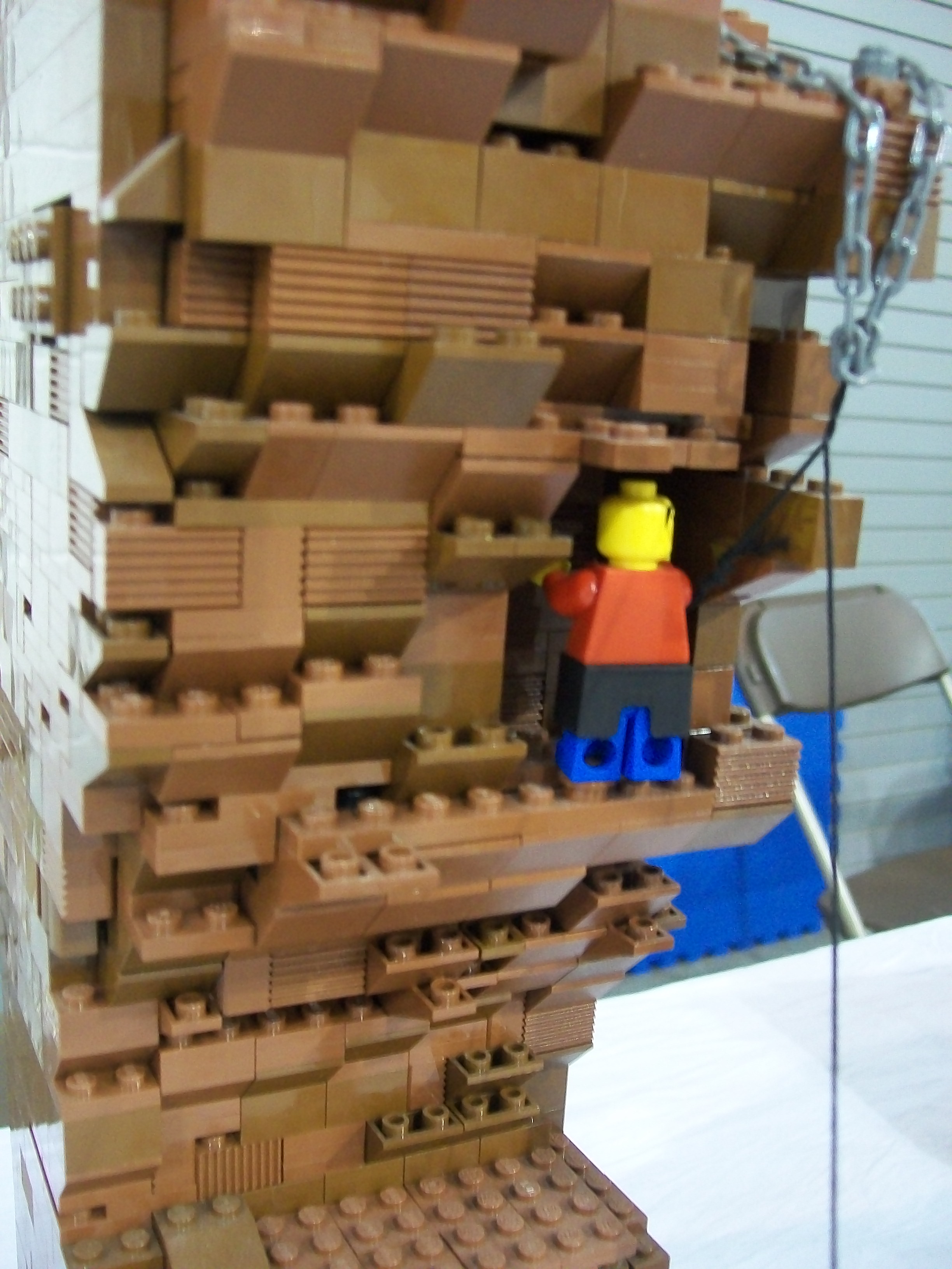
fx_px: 1320
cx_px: 476
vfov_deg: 51.4
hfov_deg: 39.7
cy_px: 634
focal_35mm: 36
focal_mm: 6
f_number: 2.7
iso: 240
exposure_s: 1/8
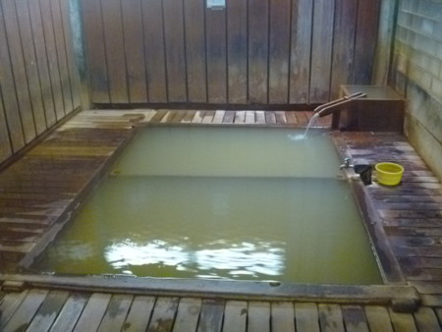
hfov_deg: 52.6
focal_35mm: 35
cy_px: 166
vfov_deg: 40.7
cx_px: 221
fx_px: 447
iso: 800
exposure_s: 1/10
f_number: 3.5
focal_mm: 6.3
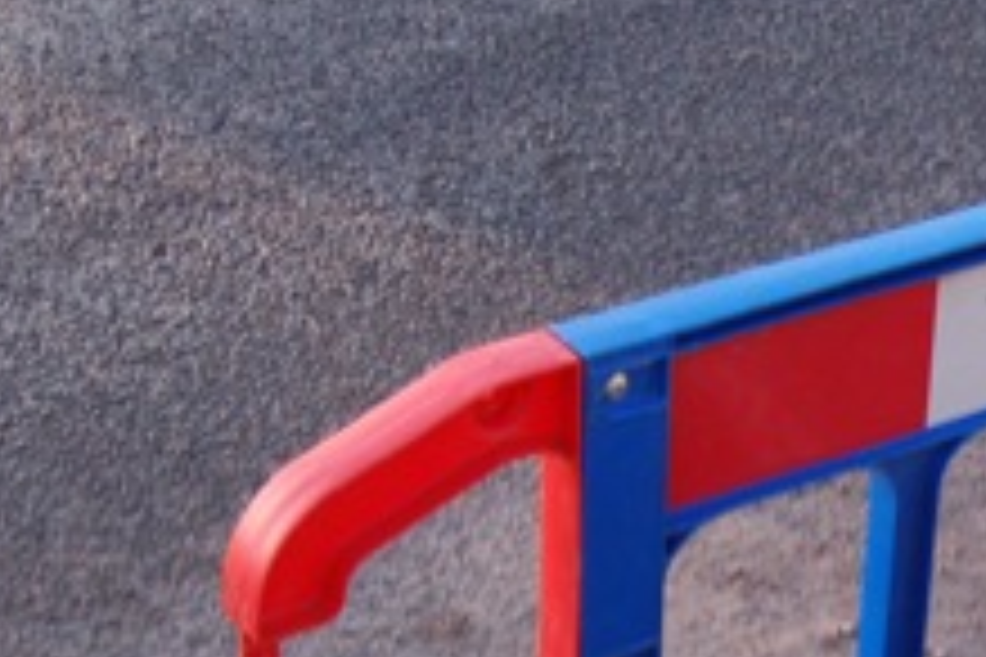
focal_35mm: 114
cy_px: 713
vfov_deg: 11.8
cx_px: 1238
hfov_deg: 17.0
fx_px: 3122
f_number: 7.1
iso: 800
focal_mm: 26
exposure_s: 1/200
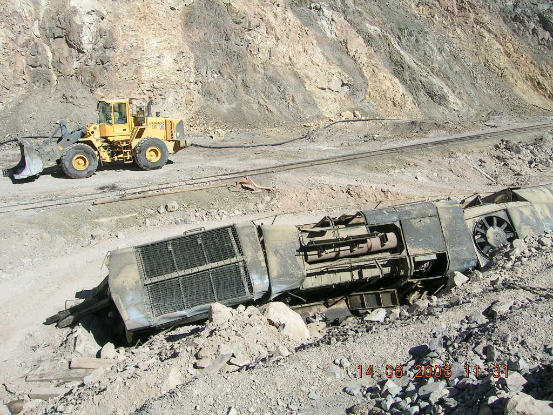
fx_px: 559
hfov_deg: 52.6
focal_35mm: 35
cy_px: 208
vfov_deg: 40.7
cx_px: 276
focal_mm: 5.4
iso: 50
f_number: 4.8
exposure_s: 1/427
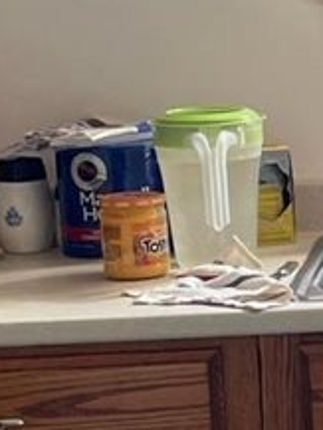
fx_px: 2287
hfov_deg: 7.4
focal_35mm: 184
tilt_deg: -9.7
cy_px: 246
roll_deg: +3.2
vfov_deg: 10.7
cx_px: 831
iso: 125
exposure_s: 1/117
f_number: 1.6
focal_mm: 4.2
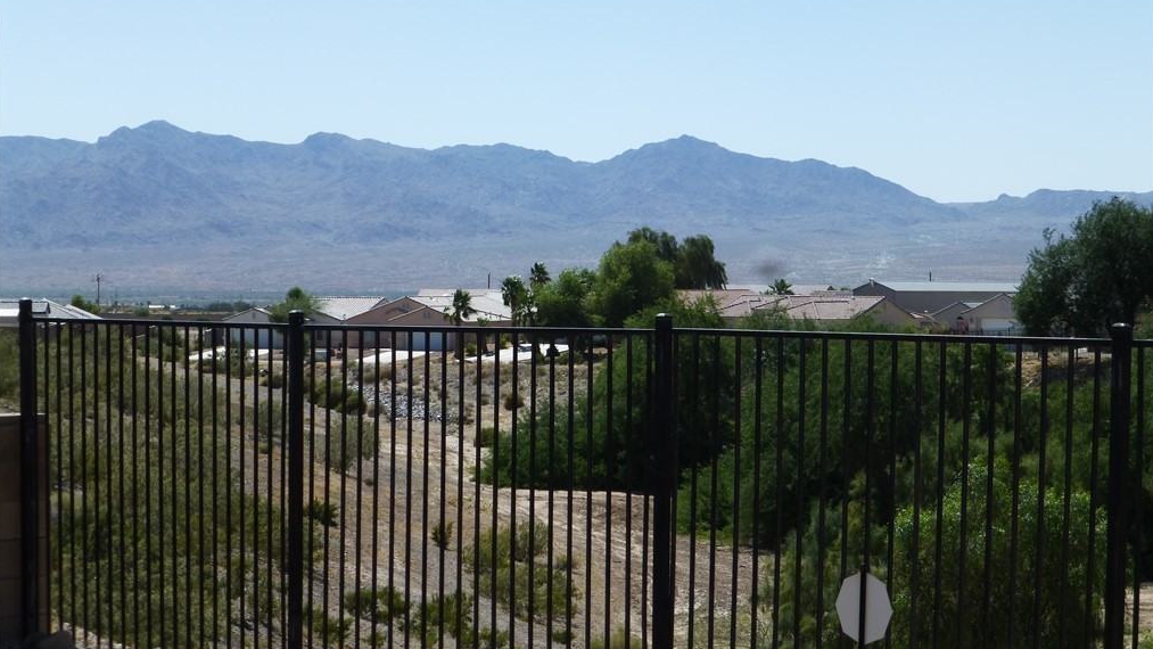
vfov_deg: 13.9
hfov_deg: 24.5
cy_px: 277
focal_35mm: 87
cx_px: 577
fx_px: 2660
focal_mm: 14.2
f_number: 5.1
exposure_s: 1/640
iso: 100
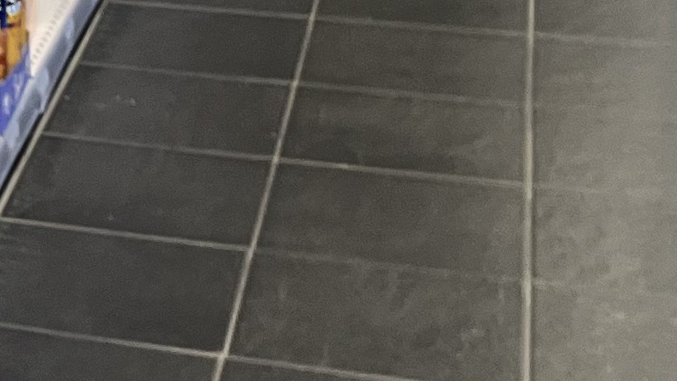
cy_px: -378
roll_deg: +1.0
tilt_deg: -15.1
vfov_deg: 8.0
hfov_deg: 13.3
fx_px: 2603
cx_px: -543
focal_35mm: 145
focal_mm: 5.7
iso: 100
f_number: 1.5
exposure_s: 1/121
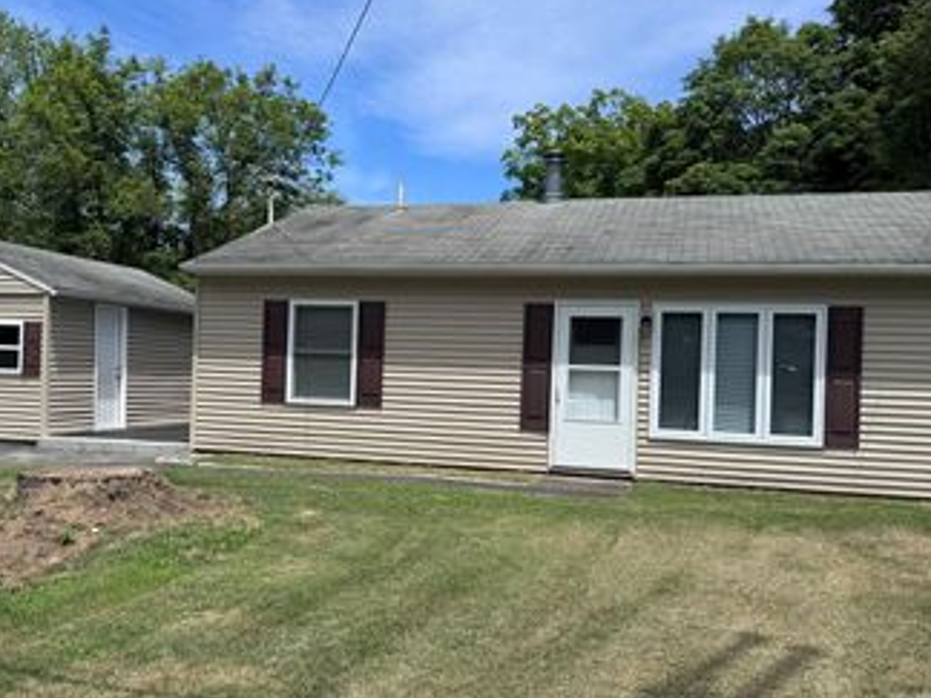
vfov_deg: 38.7
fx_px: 995
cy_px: 363
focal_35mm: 37
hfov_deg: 49.8
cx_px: 368
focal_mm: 6.76
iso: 80
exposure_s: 1/4608
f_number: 1.78
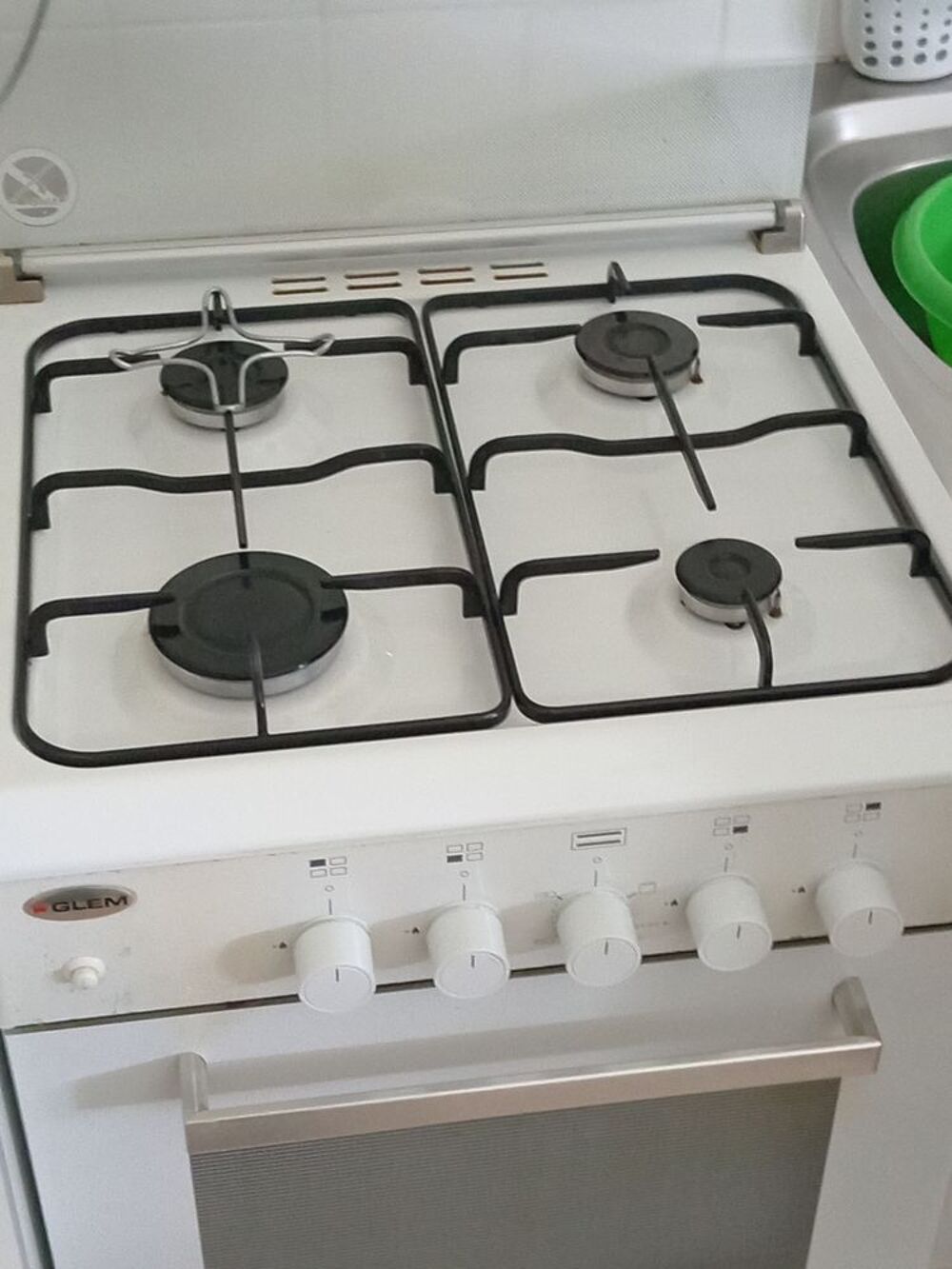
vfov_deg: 35.5
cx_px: 476
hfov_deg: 27.0
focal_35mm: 54
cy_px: 634
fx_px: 1980
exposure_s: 1/20
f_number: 1.8
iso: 751
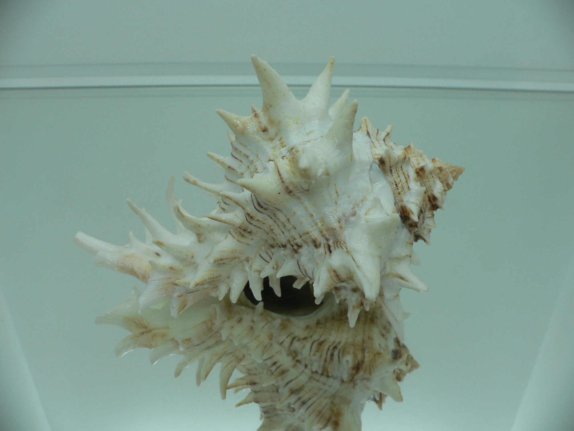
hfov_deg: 52.6
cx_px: 287
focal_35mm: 35
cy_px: 216
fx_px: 580
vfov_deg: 40.7
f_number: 2.8
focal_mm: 4.6
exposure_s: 1/80
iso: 80
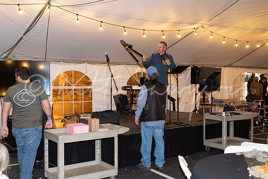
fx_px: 305
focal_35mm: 41
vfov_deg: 32.6
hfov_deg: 47.4
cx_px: 134
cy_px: 90
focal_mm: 27.4
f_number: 3.2
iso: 1600
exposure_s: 1/40
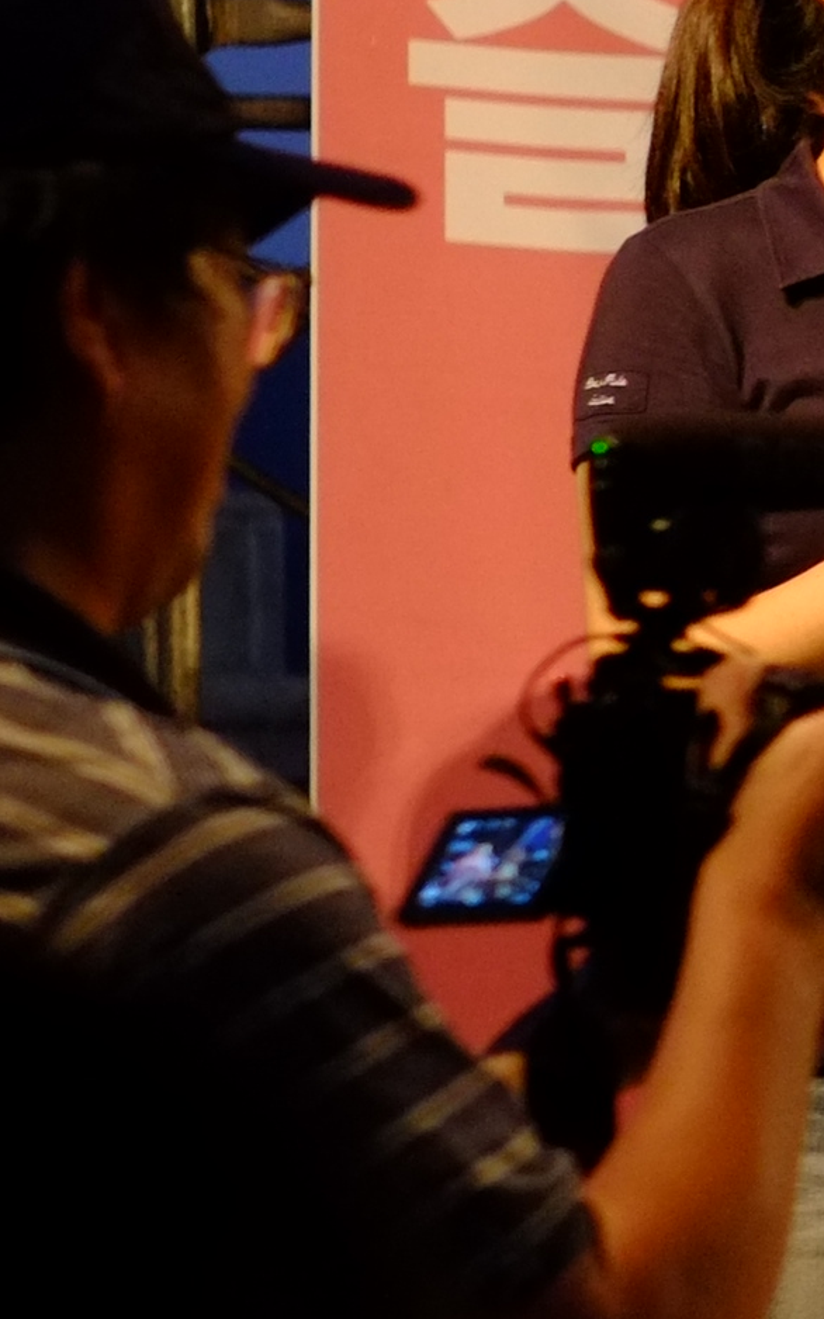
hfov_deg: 4.4
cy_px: 465
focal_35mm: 282
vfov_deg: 7.4
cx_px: 2998
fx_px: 10136
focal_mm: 35
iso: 1600
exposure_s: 1/160
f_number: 2.8
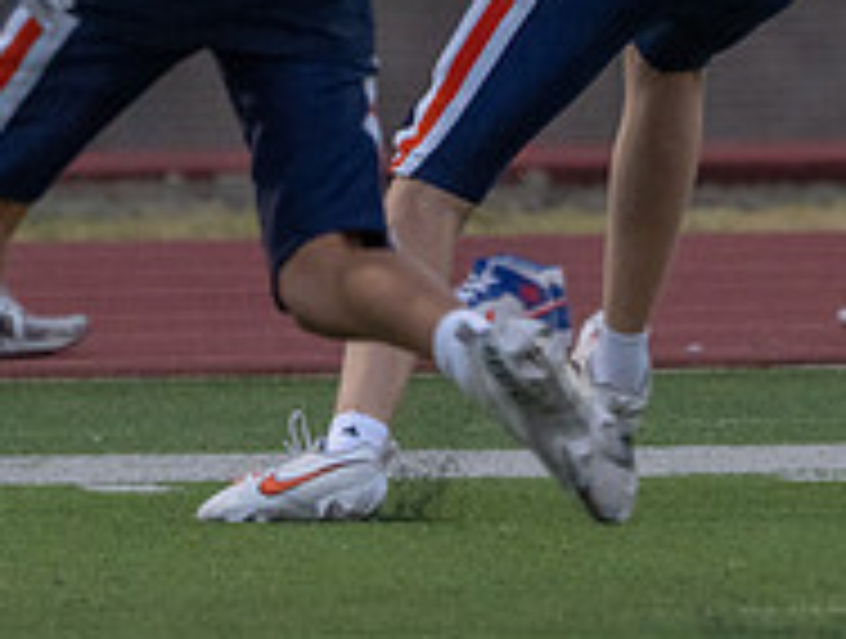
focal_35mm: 1612
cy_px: -173
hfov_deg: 1.2
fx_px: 39497
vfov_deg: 0.9
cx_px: 887
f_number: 5.6
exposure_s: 1/1000
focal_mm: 400
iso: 2500
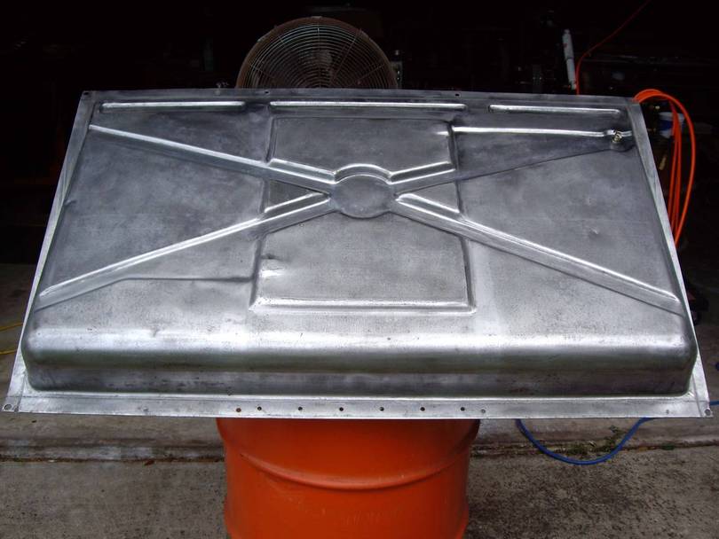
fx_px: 790
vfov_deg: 37.7
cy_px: 270
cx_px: 360
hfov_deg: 49.0
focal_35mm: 38
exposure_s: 1/320
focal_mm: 6.2
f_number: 4.3
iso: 64
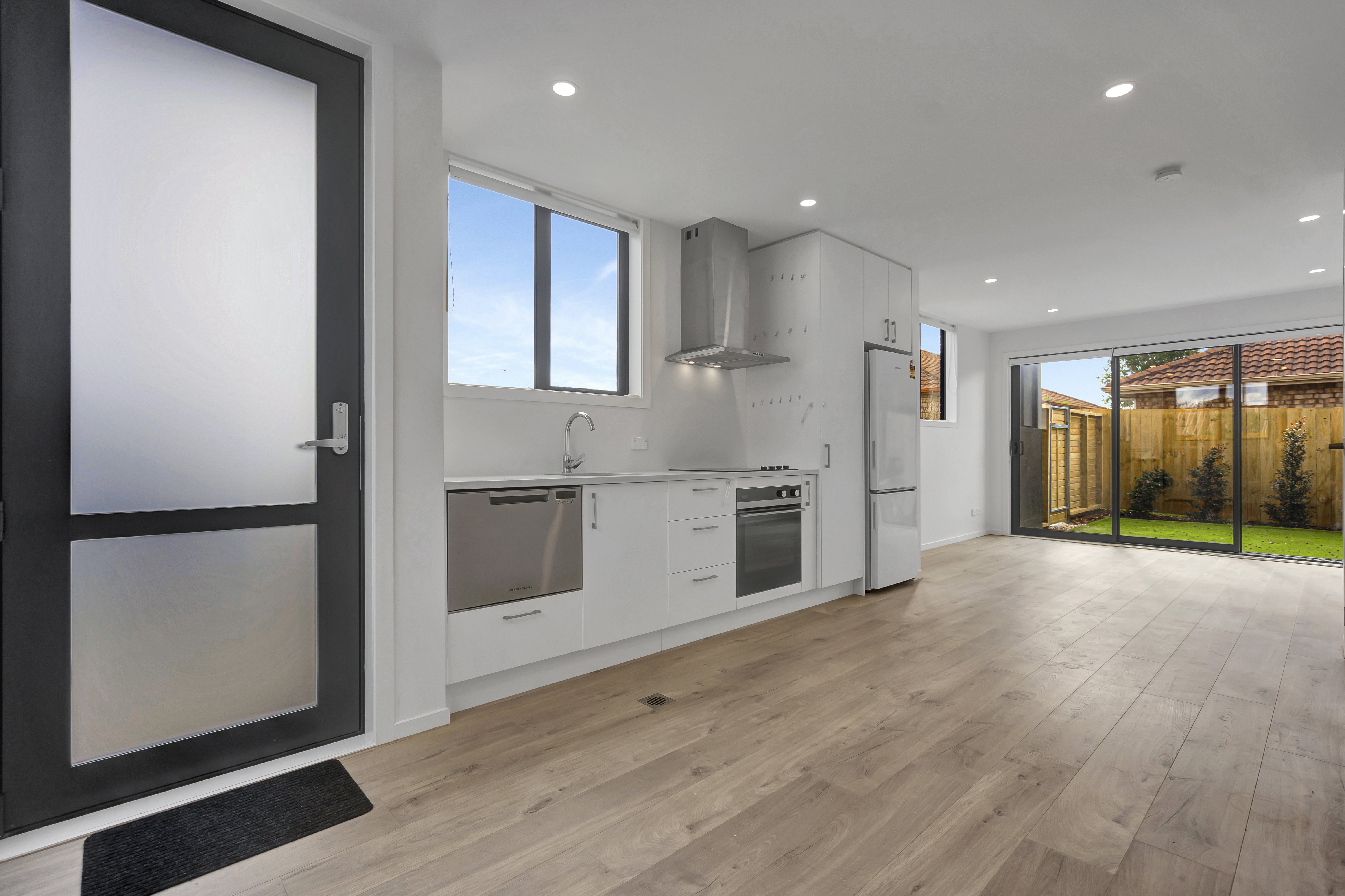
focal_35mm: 16
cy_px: 448
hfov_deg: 96.7
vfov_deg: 73.7
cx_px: 672
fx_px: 598
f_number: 4
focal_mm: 16
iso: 200
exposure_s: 1/500
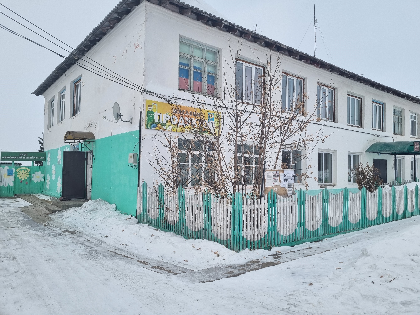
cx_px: 210
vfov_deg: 53.1
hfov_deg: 67.3
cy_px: 158
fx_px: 315
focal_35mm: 26
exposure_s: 1/2272
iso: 50
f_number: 1.8
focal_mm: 5.4
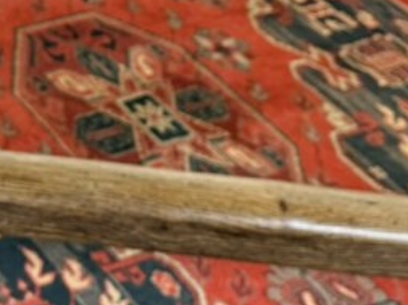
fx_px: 1342
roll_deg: -5.2
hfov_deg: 17.0
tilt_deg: -28.2
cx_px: 24
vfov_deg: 12.6
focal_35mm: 114
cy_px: -77
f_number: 1.78
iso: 400
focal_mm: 6.76
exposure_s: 1/50
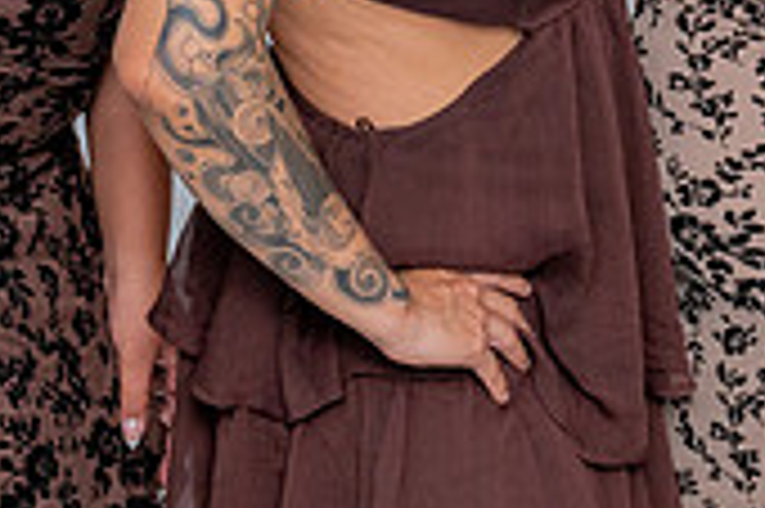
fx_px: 4734
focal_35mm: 223
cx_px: 696
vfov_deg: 6.1
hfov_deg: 9.2
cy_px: -100
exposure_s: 1/125
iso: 320
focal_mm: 52
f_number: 5.6
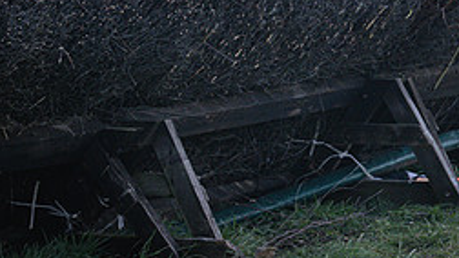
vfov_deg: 5.0
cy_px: -94
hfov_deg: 8.9
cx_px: 327
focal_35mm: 242
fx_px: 2947
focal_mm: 75
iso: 400
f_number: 4
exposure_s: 1/2500
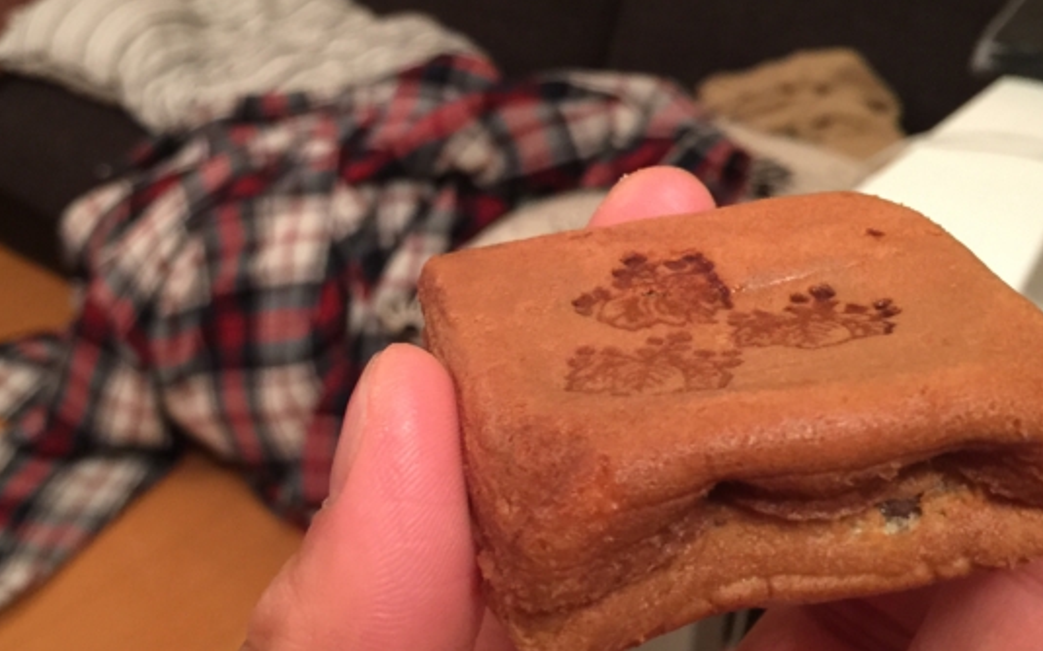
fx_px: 1307
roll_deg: -2.3
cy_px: 222
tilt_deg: -26.6
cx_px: 464
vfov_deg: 27.8
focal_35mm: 46
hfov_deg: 43.4
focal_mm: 4.15
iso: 100
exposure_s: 1/8
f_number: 2.2
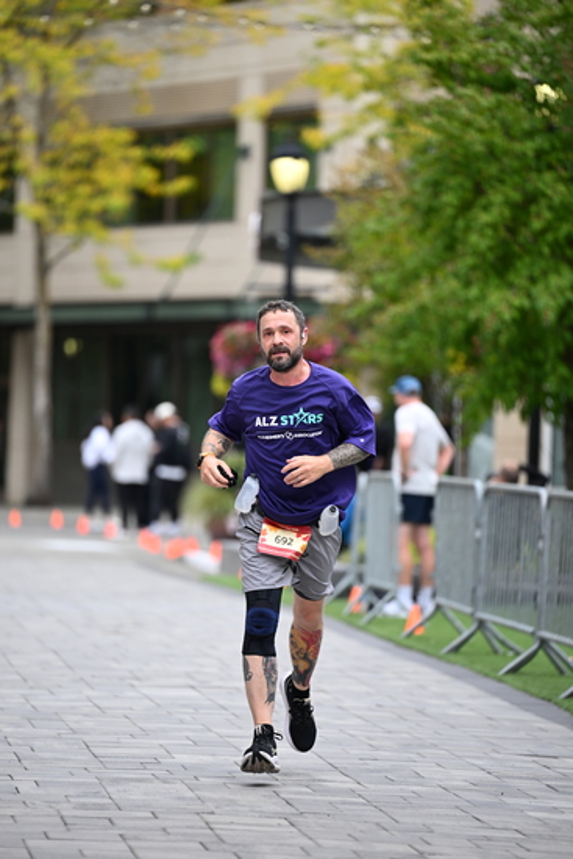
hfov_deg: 6.9
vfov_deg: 10.3
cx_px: 286
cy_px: 430
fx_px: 4772
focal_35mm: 200
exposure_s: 1/2000
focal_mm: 200
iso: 640
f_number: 2.8
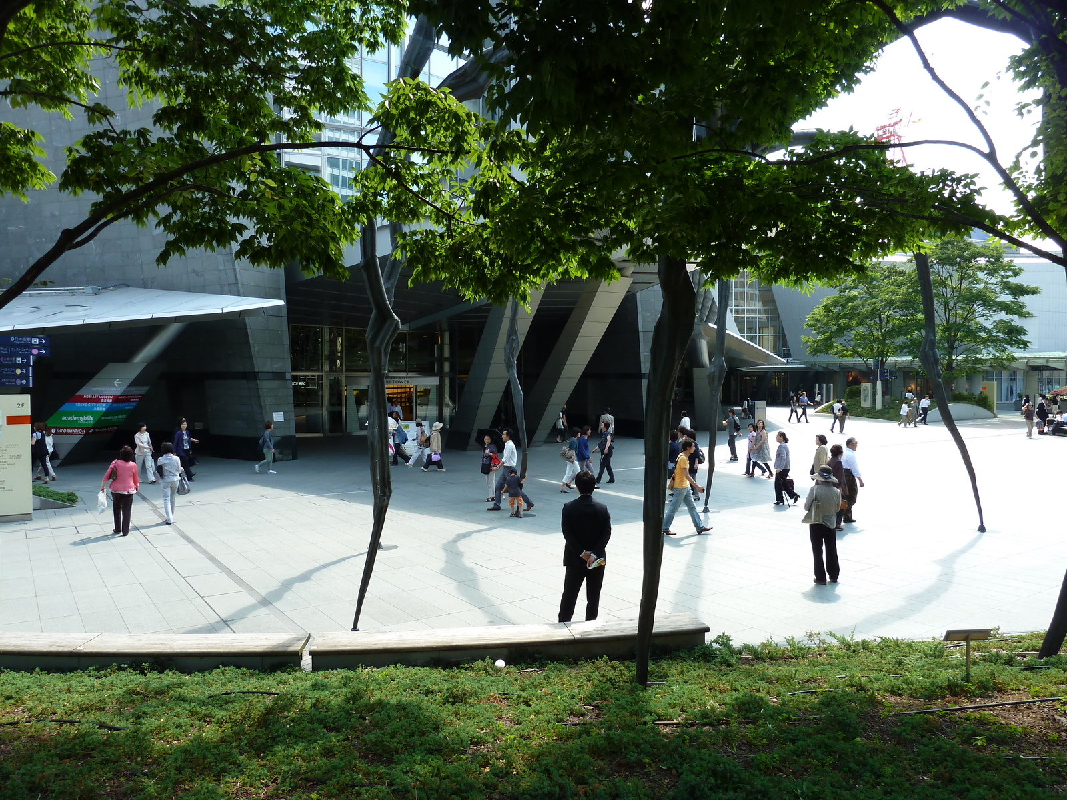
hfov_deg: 69.4
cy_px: 400
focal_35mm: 25
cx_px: 534
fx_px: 771
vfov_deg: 54.9
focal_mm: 4.1
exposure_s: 1/100
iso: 80
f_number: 4
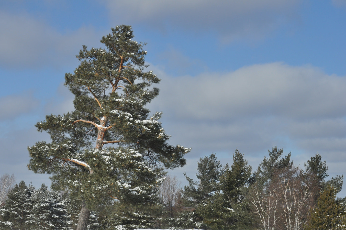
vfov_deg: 14.0
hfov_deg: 20.9
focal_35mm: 98
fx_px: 937
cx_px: 147
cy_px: 134
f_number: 10
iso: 200
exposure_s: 1/500
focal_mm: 55
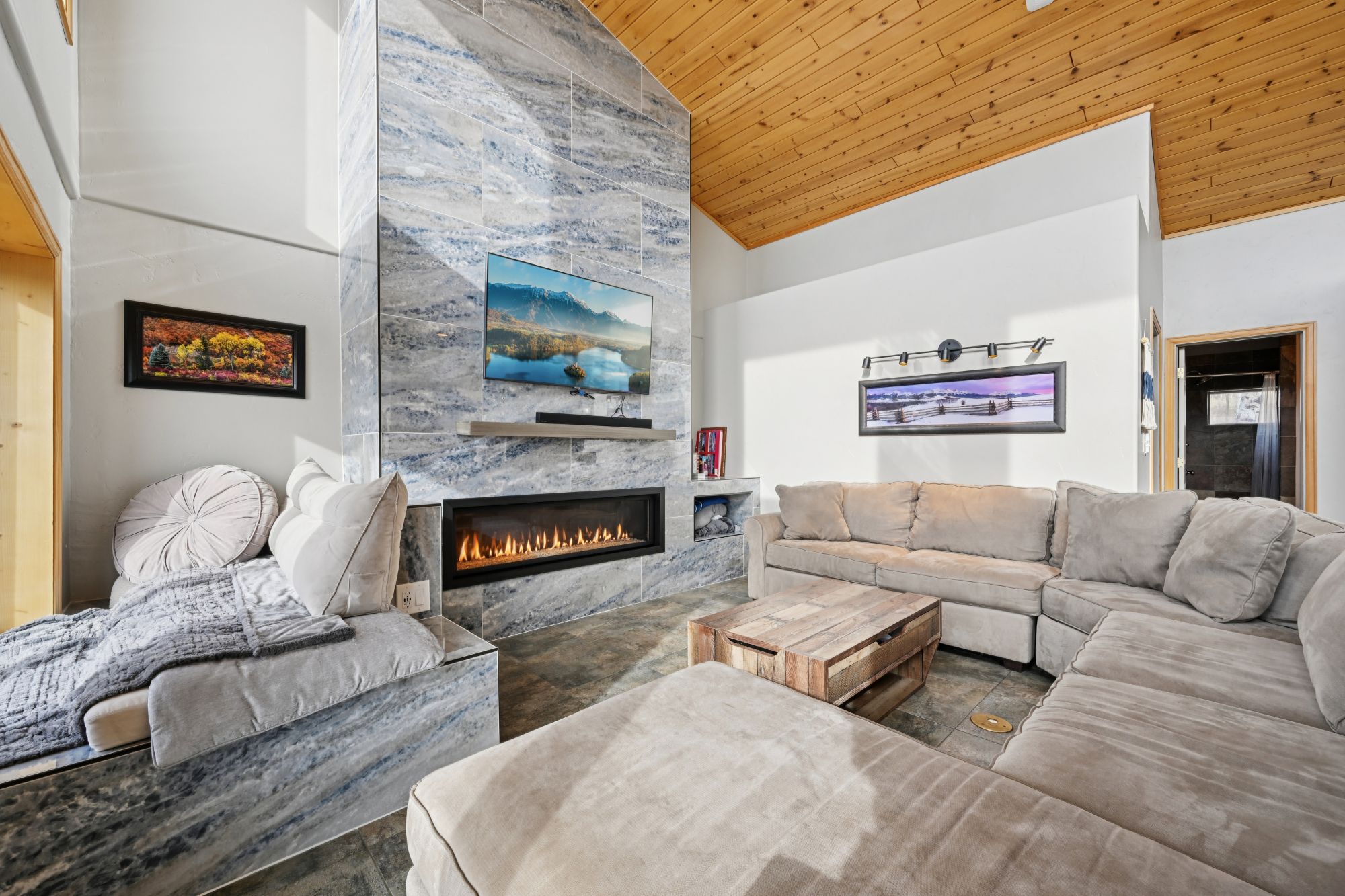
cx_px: 672
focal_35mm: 14
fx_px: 523
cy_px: 448
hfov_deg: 104.3
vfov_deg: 81.2
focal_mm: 14
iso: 110
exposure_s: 1/15
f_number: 13
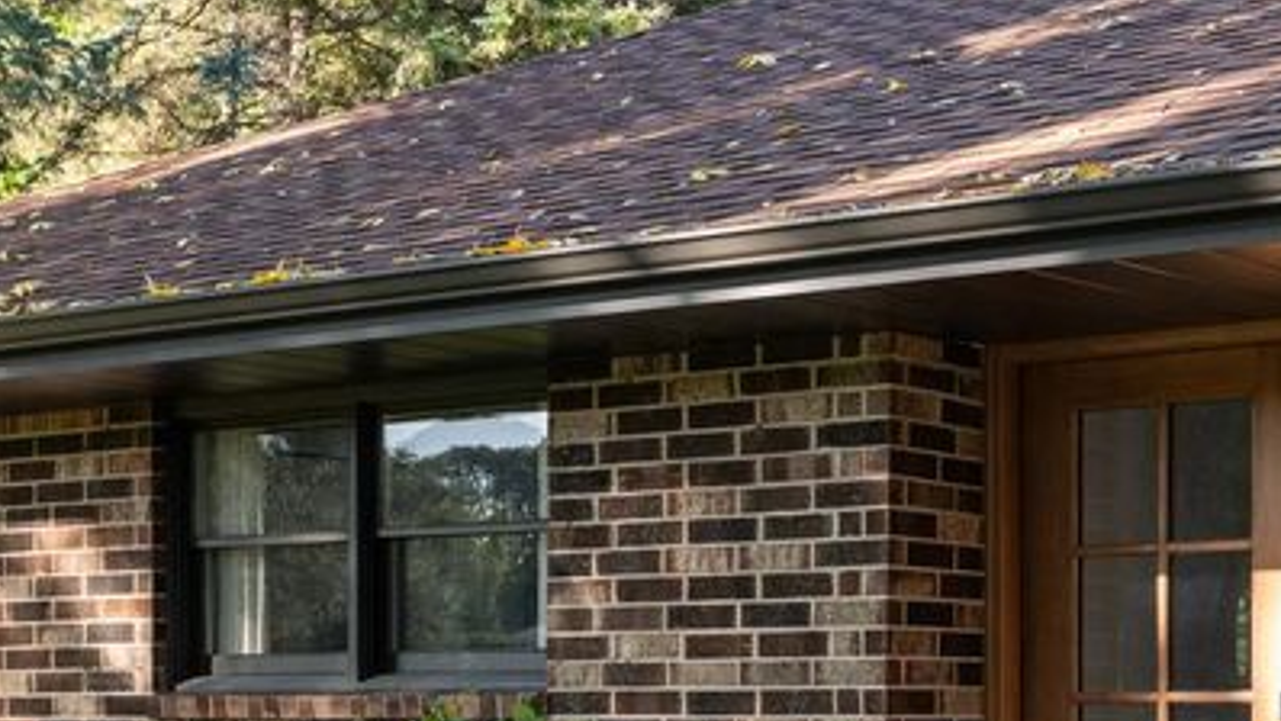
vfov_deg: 13.4
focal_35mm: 89
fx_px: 3023
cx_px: 650
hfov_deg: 23.9
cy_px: 735
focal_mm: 33
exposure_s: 1/160
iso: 640
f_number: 4
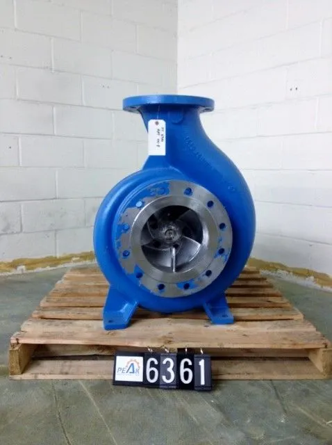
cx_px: 166
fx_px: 449
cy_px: 222
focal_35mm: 35
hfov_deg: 40.6
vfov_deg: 52.7
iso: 160
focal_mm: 4.28
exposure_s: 1/20
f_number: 2.4
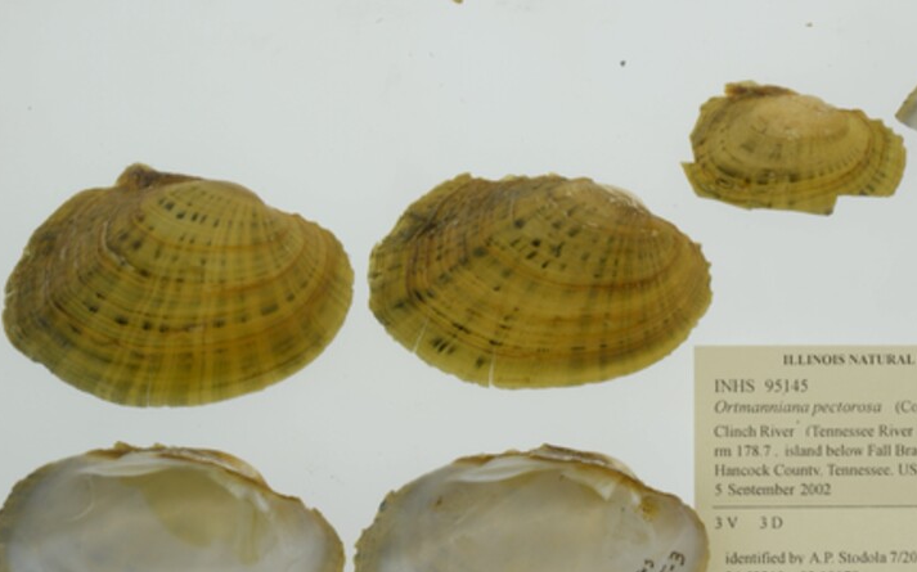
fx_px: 2573
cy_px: 287
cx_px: 592
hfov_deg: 20.2
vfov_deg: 12.7
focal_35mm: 103
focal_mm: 60
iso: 100
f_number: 32
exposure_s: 1/10
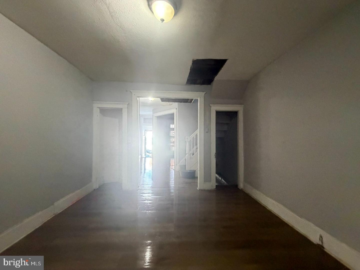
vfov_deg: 85.7
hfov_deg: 102.1
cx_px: 180
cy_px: 135
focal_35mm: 14
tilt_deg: +0.4
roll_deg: +0.4
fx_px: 146
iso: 800
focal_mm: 2.22
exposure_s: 1/60
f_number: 2.2
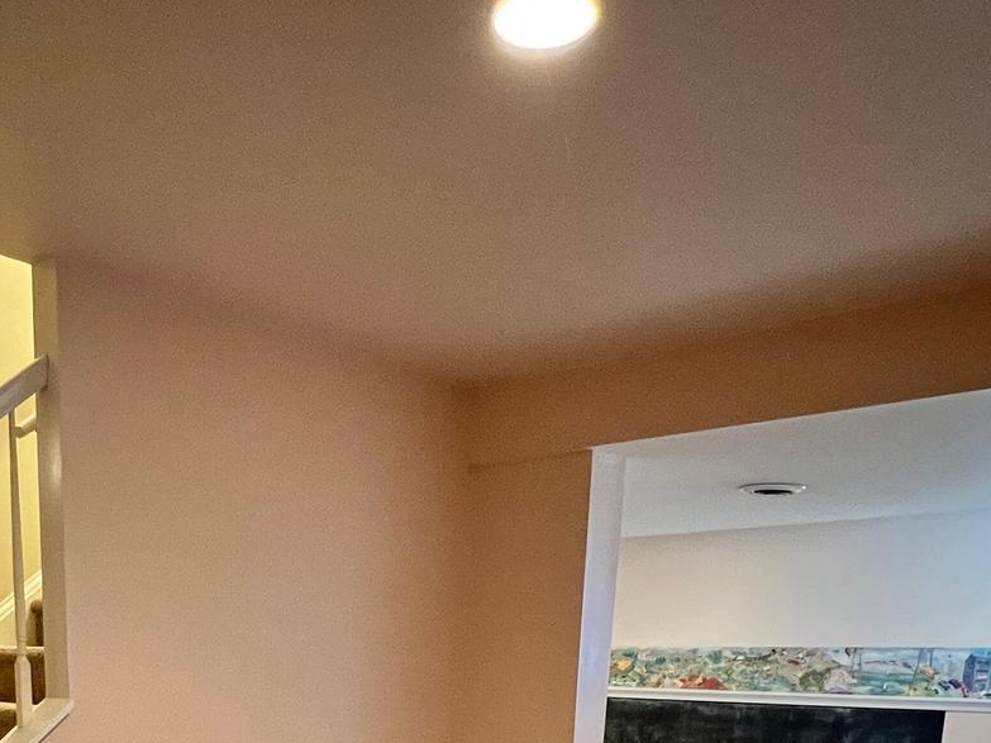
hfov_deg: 52.7
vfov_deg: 34.2
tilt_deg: -11.4
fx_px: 973
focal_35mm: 34
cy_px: 877
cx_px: 313
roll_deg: -0.8
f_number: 1.8
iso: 800
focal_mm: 1.57
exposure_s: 1/40
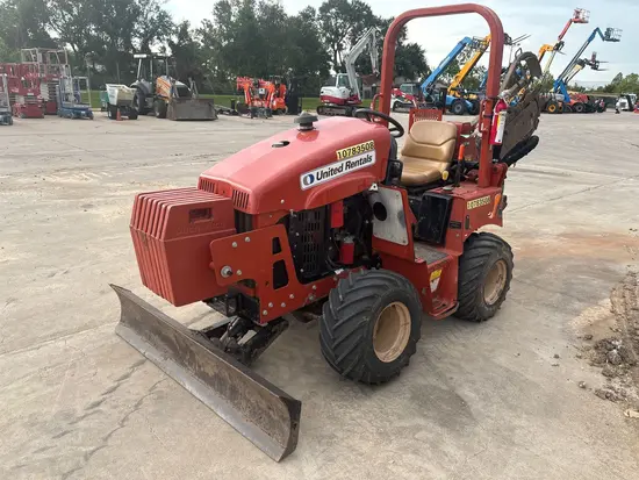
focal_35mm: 26
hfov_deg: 67.3
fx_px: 480
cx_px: 320
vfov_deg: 53.1
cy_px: 240
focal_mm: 5.96
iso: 50
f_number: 1.6
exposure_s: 1/565
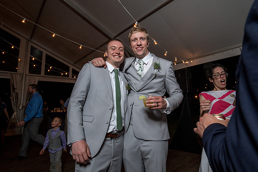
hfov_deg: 86.2
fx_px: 137
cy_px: 86
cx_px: 144
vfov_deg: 64.3
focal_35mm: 19
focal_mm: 16
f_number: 5.6
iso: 2000
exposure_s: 1/200
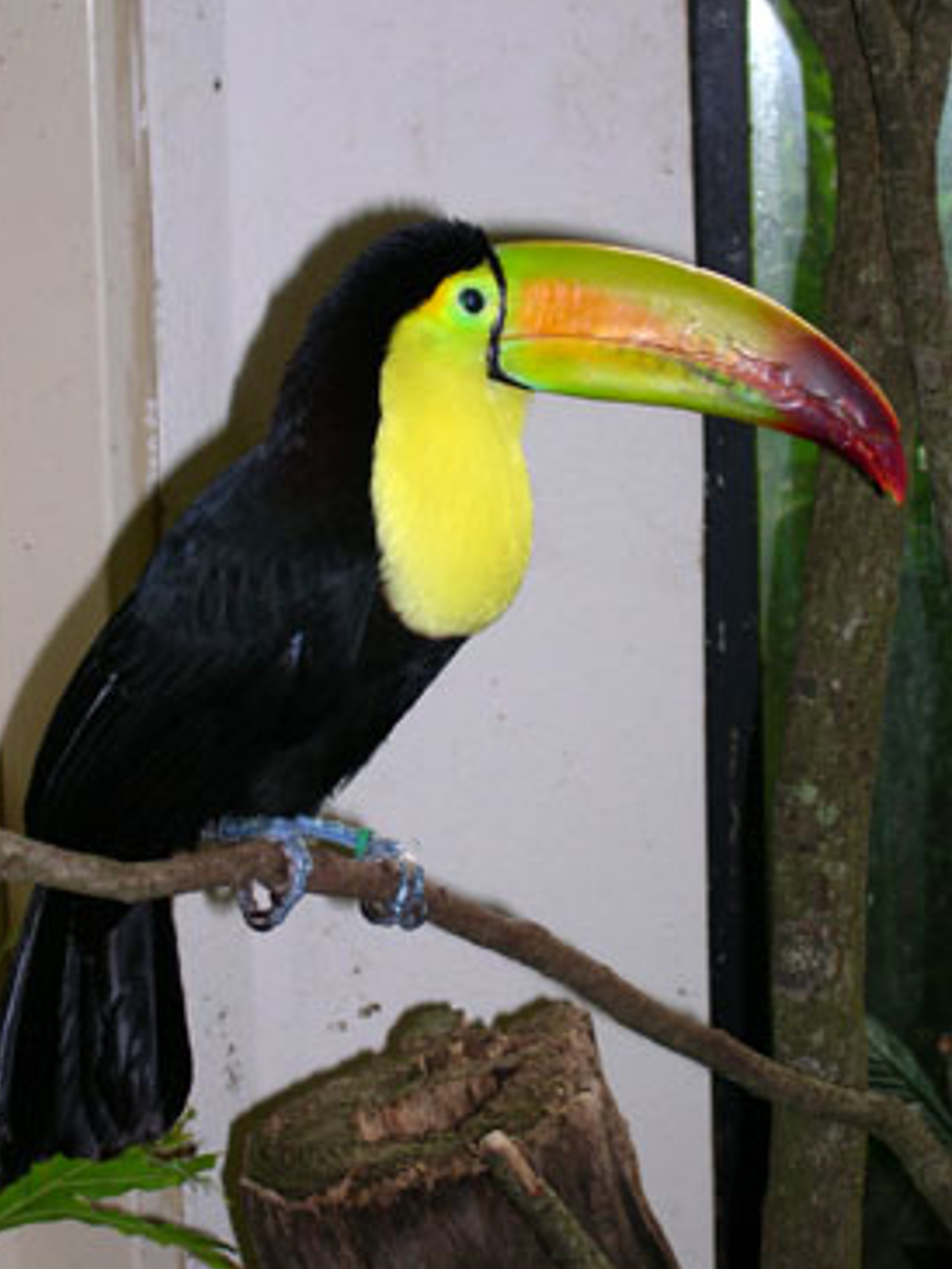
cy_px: 584
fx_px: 4581
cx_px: 473
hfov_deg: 11.9
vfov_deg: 15.8
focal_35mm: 125
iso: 109
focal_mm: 24
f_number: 4.9
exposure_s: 1/60
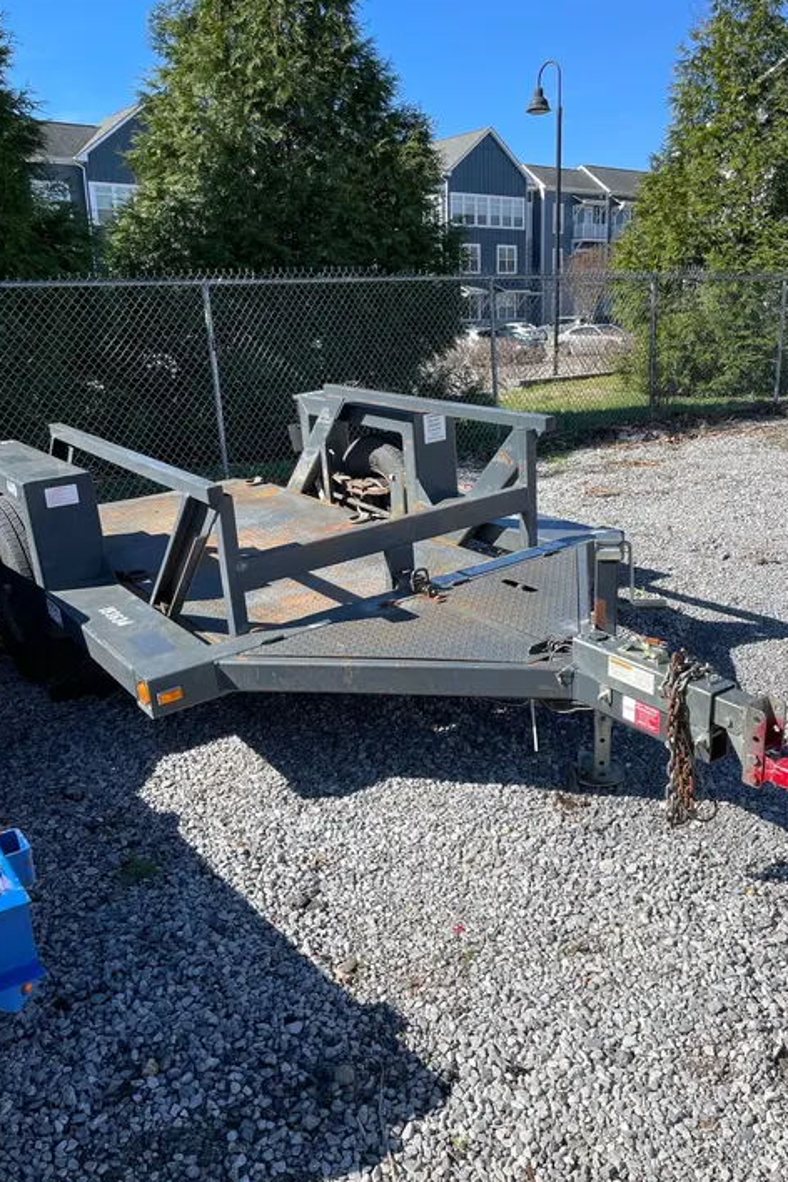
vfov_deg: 65.5
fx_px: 919
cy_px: 588
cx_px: 411
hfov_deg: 46.4
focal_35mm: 28
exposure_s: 1/1916
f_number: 1.6
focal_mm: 4.2
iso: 32
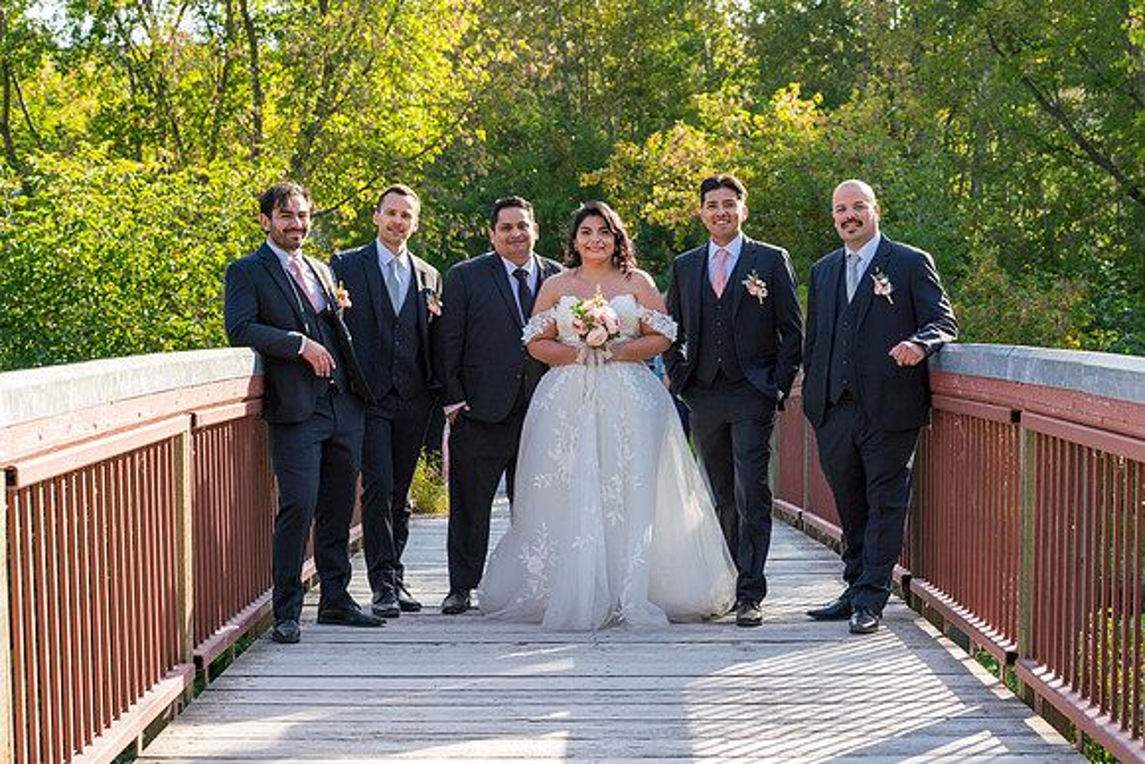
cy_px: 382
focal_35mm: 61
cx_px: 572
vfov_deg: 22.3
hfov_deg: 32.9
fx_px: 1941
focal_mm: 61
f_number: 5
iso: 250
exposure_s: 1/250
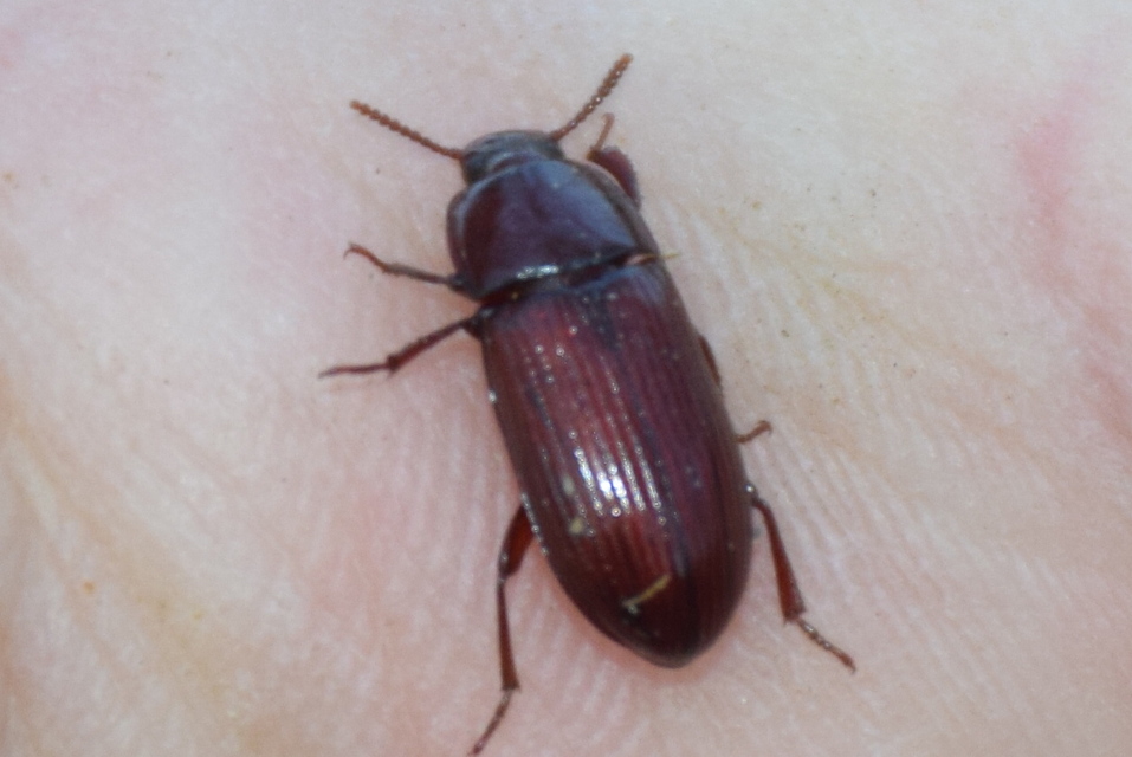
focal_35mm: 210
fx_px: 6609
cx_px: 566
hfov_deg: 9.8
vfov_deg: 6.6
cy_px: 378
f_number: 5.6
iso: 500
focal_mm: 140
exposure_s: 1/200
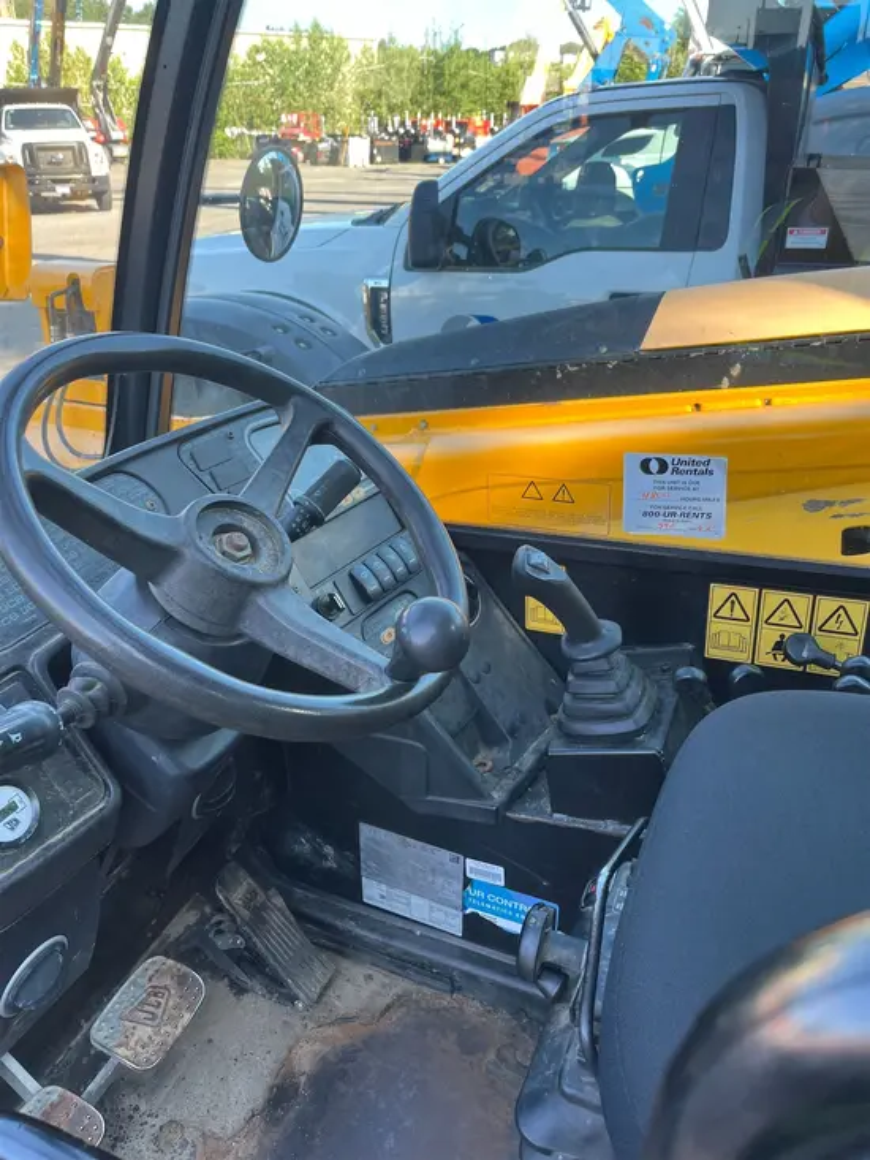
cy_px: 580
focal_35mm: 26
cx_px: 435
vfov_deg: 67.3
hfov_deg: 53.1
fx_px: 871
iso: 40
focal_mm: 5.1
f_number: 1.6
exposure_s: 1/181
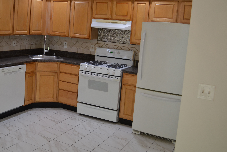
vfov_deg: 33.3
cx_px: 86
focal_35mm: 40
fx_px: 252
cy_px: 60
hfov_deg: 48.0
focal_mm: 20
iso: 400
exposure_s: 1/80
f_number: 4.5
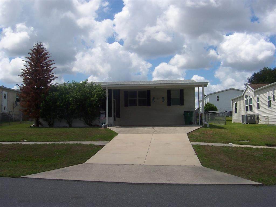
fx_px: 295
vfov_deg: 38.7
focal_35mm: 37
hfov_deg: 50.1
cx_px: 138
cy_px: 104
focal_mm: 5.6
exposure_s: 1/750
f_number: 5.6
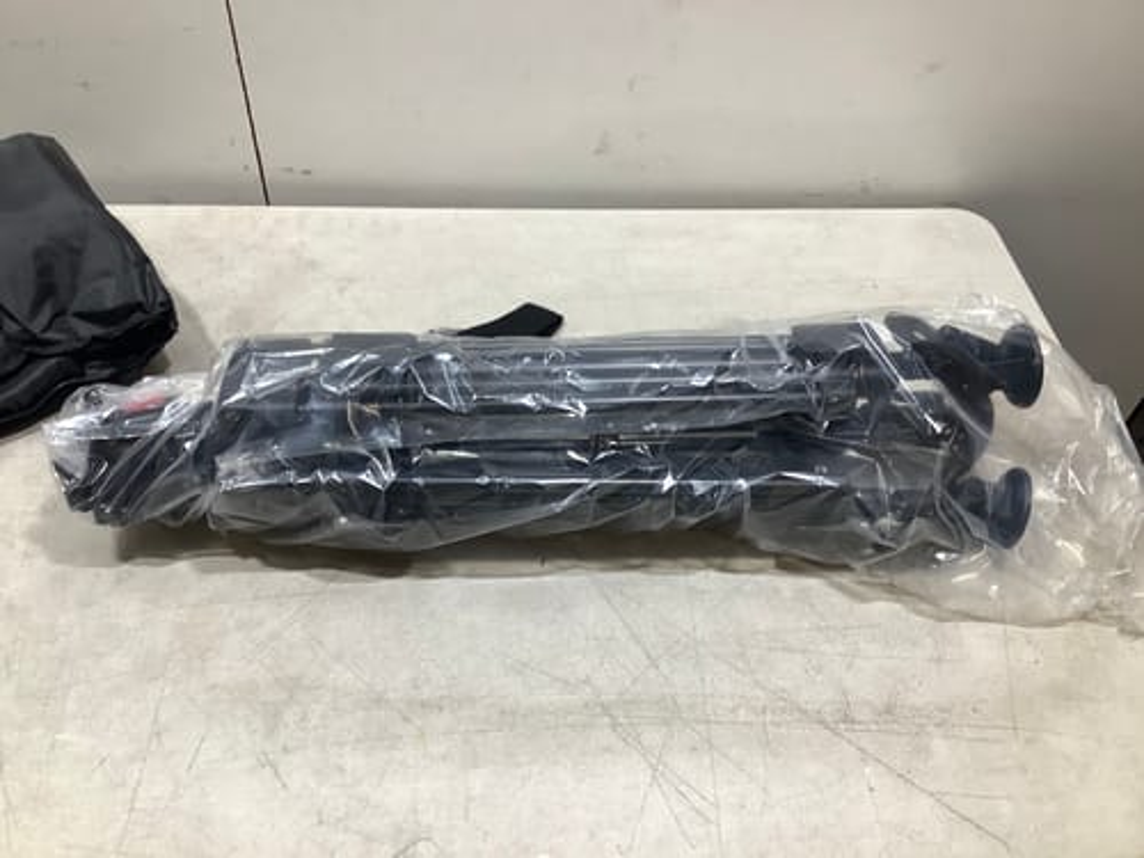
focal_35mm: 31
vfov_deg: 45.4
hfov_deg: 58.4
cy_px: 429
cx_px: 572
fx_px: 1024
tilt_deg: -48.9
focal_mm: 3.3
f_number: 2.4
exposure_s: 1/100
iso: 100
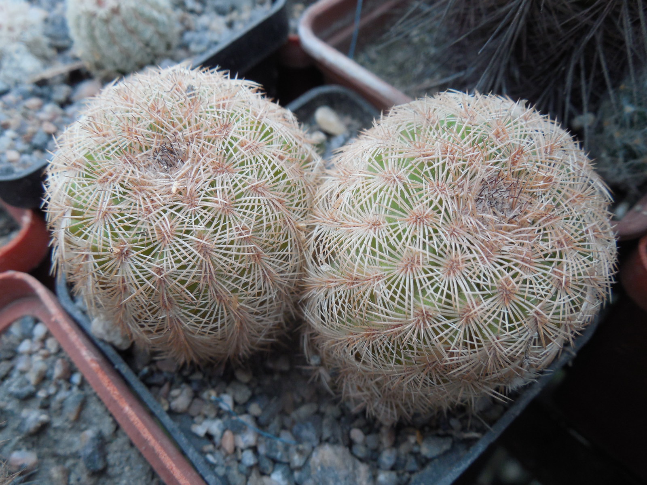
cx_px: 324
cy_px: 242
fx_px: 579
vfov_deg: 45.4
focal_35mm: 31
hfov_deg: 58.4
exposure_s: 1/30
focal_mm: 5.6
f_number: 3.6
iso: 200
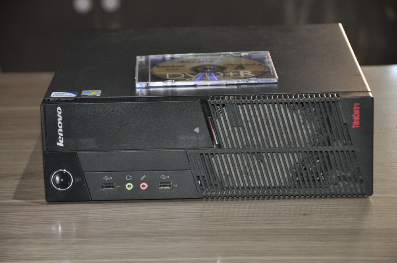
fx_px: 1421
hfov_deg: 15.9
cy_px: 132
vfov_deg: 10.6
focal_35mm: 129
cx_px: 198
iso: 800
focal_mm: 86
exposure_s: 1/60
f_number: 5.3
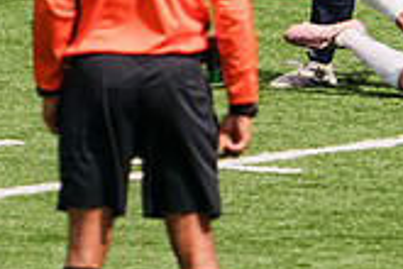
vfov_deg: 0.7
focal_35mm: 1851
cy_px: -77
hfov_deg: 1.1
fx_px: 20719
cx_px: 112
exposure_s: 1/1600
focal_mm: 397
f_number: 6.3
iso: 200
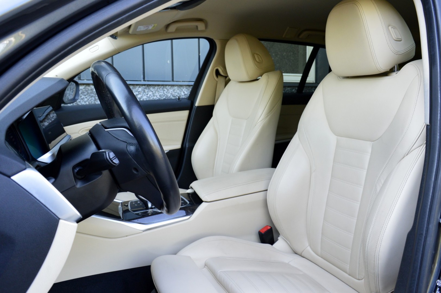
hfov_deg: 67.4
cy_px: 146
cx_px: 220
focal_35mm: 27
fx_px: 330
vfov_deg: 47.9
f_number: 8
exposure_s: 1/60
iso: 720
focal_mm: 18
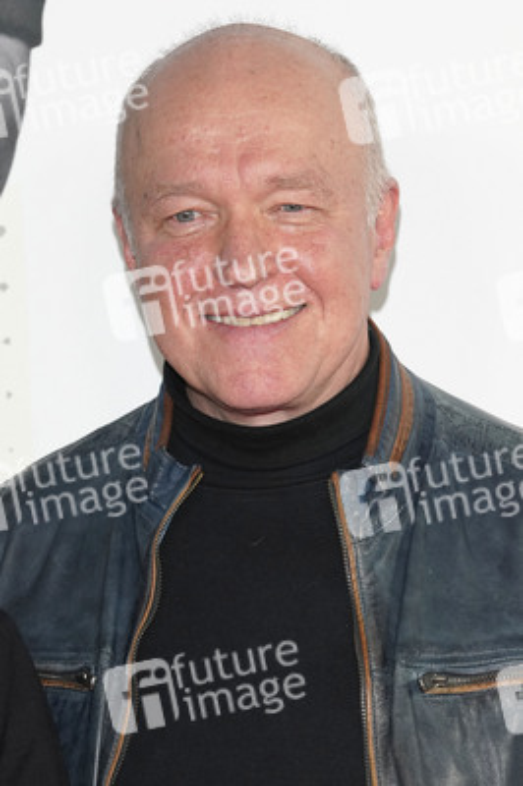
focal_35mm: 200
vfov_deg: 10.3
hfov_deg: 6.9
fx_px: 4366
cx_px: 262
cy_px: 393
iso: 1600
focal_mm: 200
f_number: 9
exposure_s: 1/250
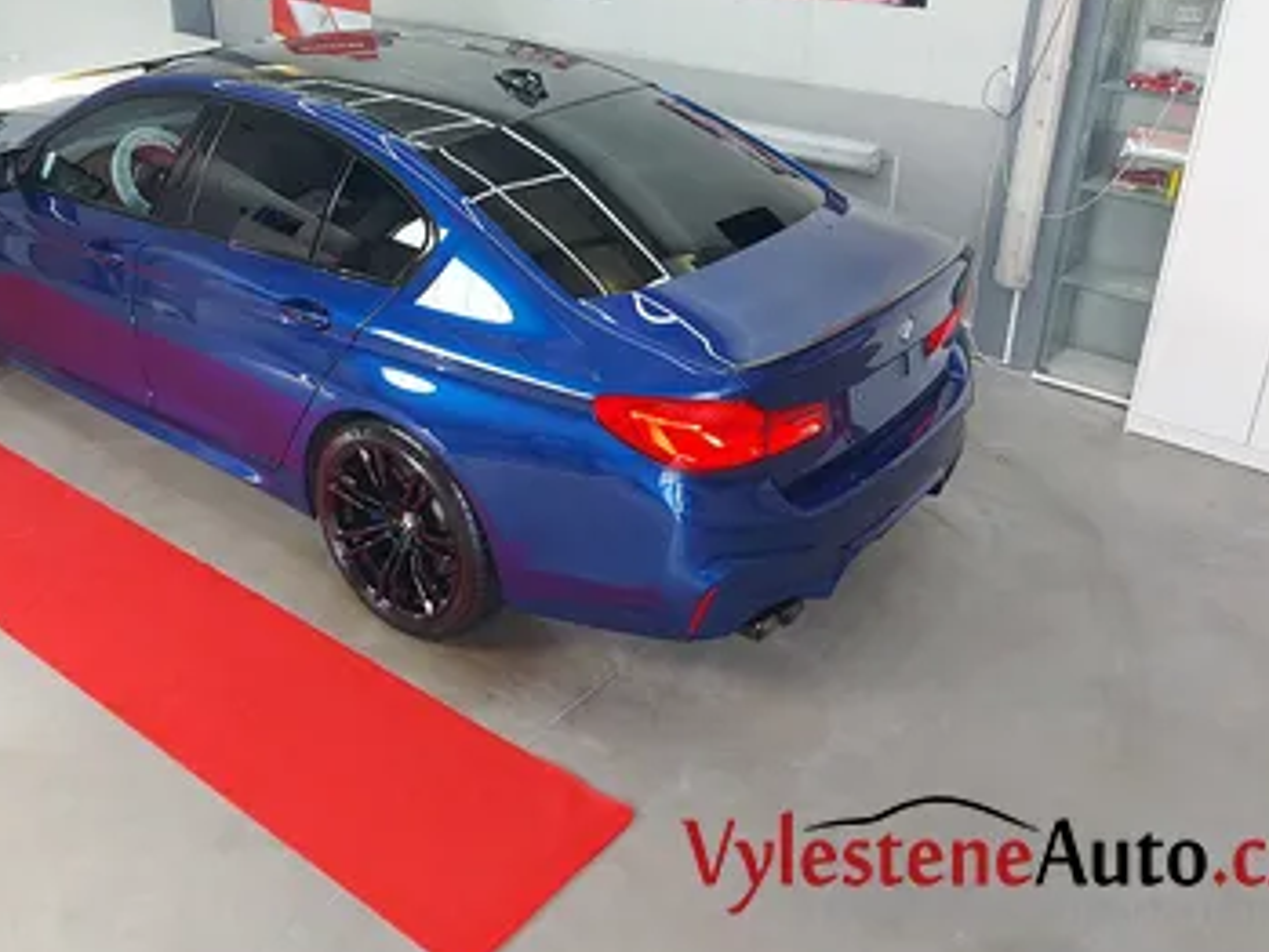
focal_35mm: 33
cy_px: 323
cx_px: 487
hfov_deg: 54.8
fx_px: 1210
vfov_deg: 42.4
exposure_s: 1/50
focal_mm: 5.23
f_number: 1.8
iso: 64
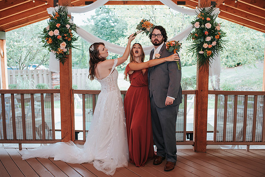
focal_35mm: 38
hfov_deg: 51.0
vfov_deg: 35.3
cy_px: 86
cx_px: 137
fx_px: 278
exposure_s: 1/200
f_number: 3.2
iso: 320
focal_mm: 35
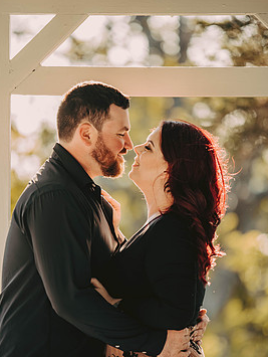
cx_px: 122
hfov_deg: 7.0
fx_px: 2195
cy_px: 213
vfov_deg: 9.3
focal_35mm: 213
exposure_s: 1/500
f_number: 2.8
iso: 400
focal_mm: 175
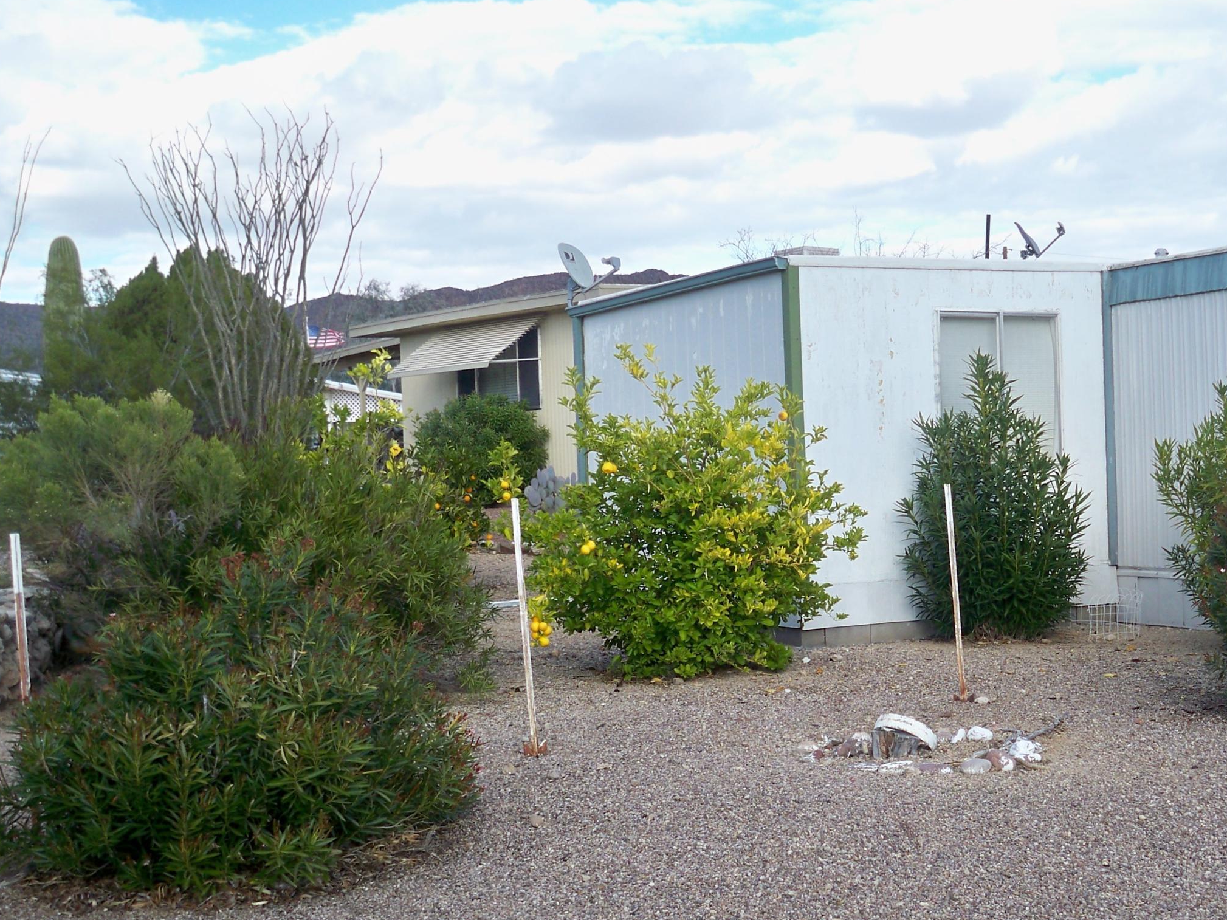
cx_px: 854
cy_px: 558
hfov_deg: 36.3
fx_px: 1843
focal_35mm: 52
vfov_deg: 28.0
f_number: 3.1
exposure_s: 1/320
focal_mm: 6.3
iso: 80
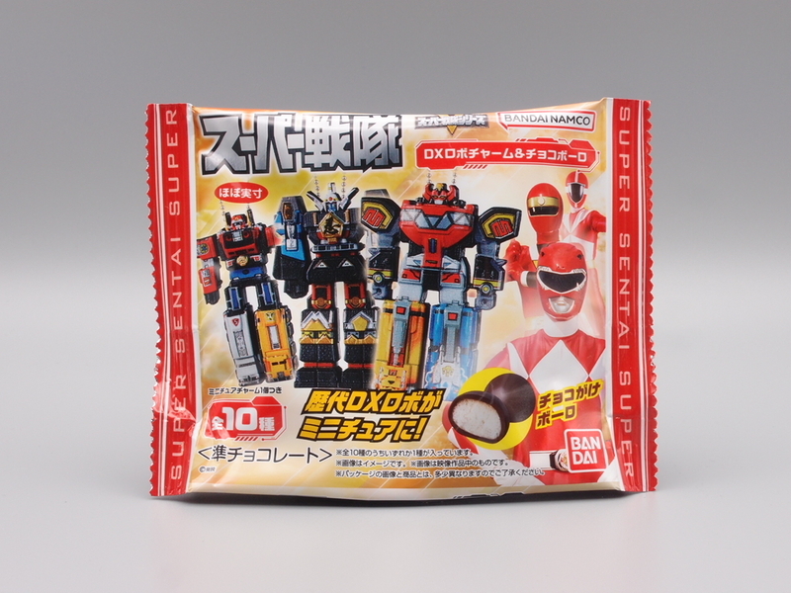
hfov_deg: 27.4
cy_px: 296
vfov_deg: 20.7
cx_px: 396
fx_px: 1622
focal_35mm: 71
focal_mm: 15.27
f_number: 8
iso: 100
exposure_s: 1/10
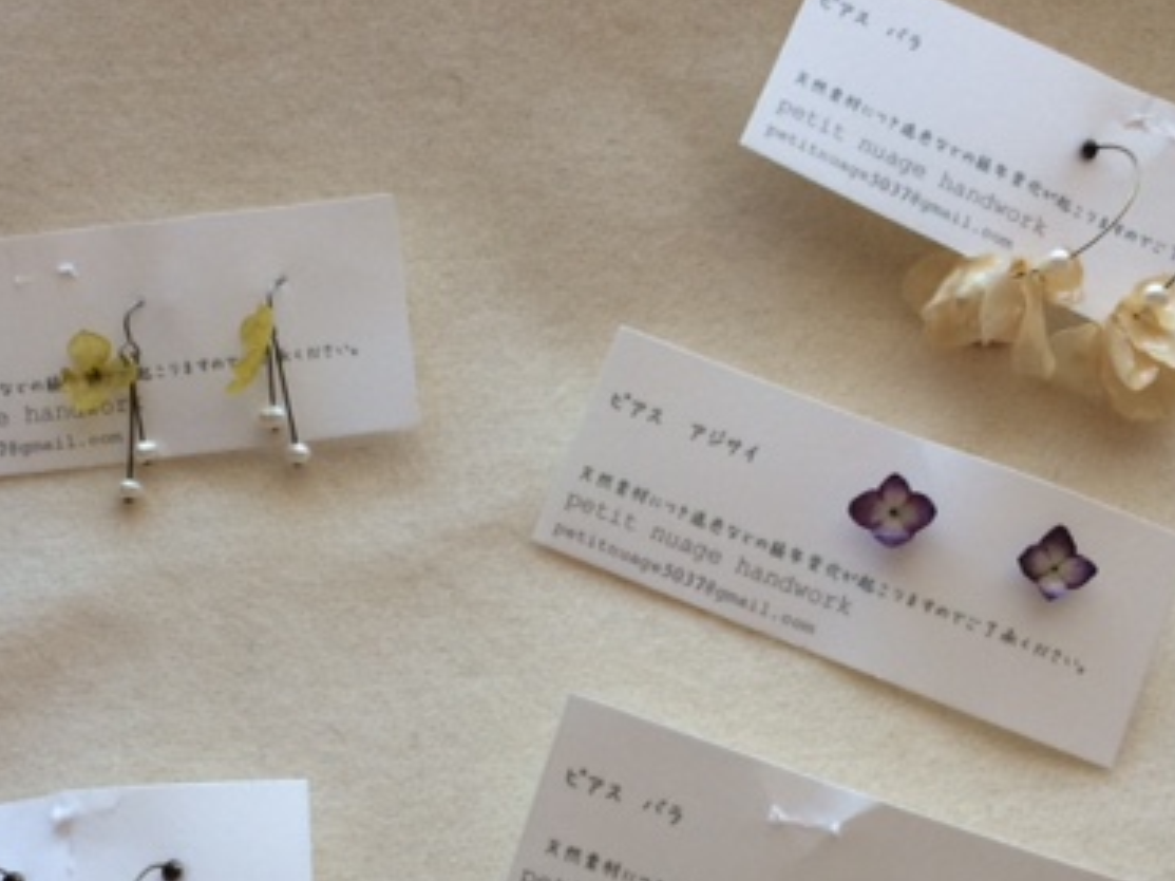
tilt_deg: -66.7
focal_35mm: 50
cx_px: 450
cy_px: 539
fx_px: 1697
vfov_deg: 29.0
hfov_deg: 38.0
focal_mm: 4.15
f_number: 2.2
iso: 40
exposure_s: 1/40
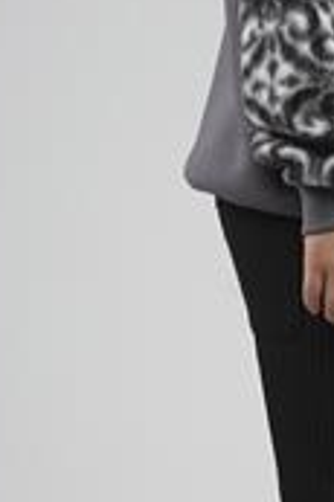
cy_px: 154
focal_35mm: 233
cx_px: 401
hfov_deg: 5.9
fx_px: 3249
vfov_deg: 8.8
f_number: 5.6
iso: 80
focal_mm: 45
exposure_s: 1/160
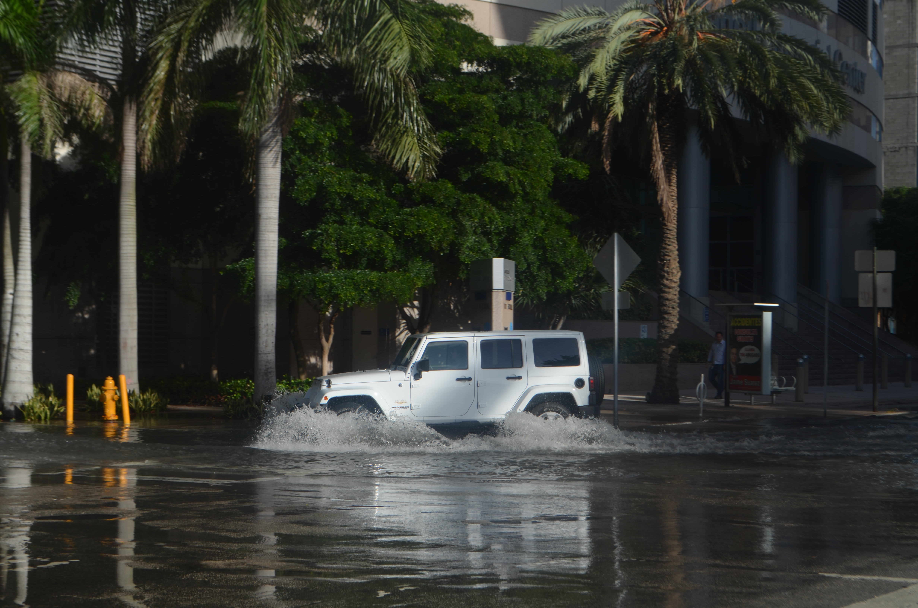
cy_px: 304
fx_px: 1680
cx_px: 459
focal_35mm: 66
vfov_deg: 20.5
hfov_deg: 30.6
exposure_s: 1/320
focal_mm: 44
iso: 100
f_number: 9
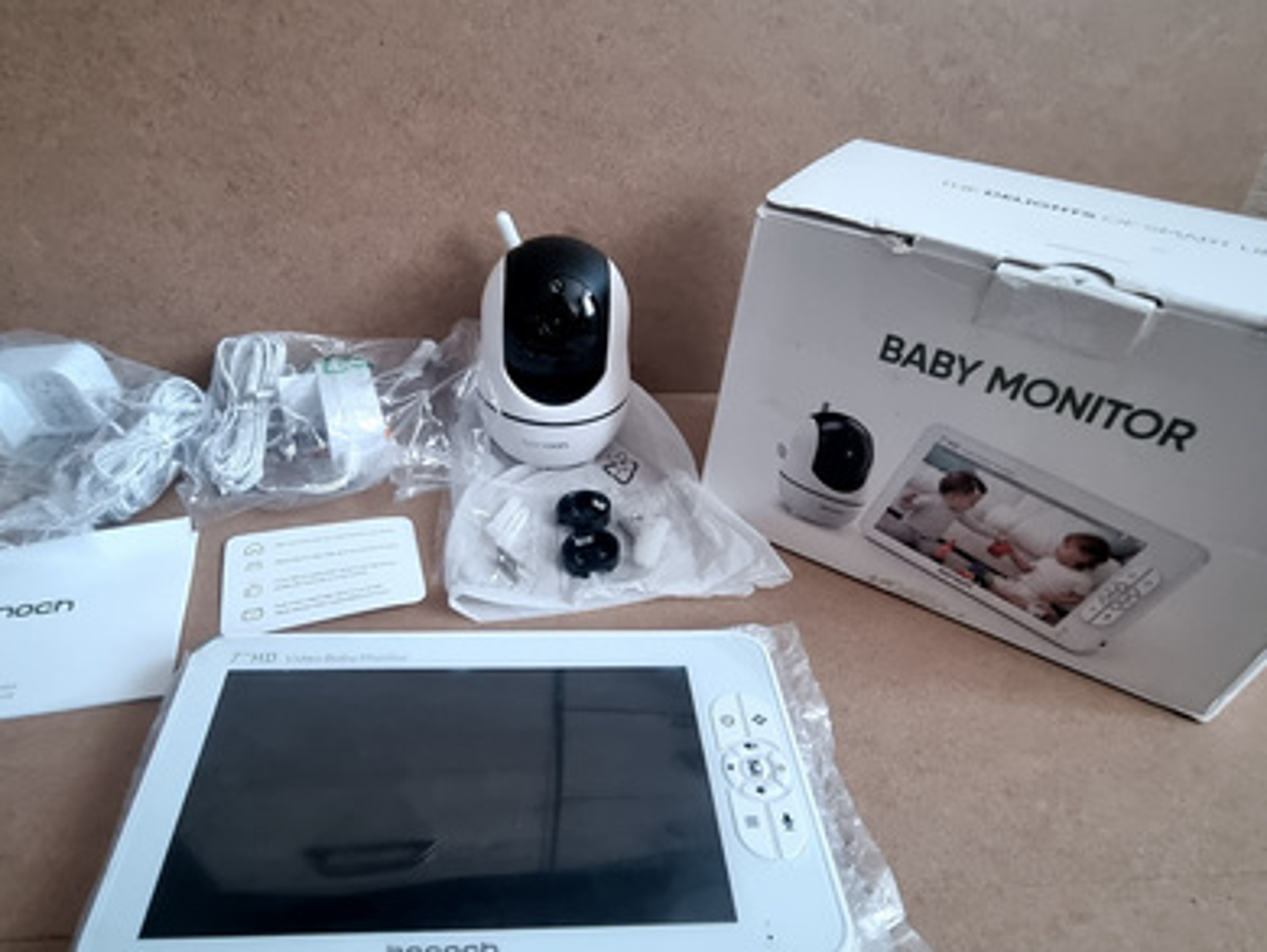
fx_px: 732
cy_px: 546
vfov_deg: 65.7
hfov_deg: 81.3
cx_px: 549
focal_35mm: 20
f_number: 2.2
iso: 640
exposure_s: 1/33
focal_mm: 2.2
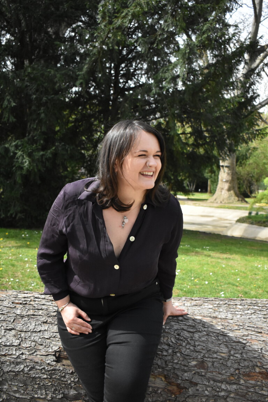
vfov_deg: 53.1
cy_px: 201
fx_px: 402
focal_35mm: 36
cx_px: 134
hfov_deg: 36.9
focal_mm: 24
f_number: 4.5
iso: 2200
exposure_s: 1/4000
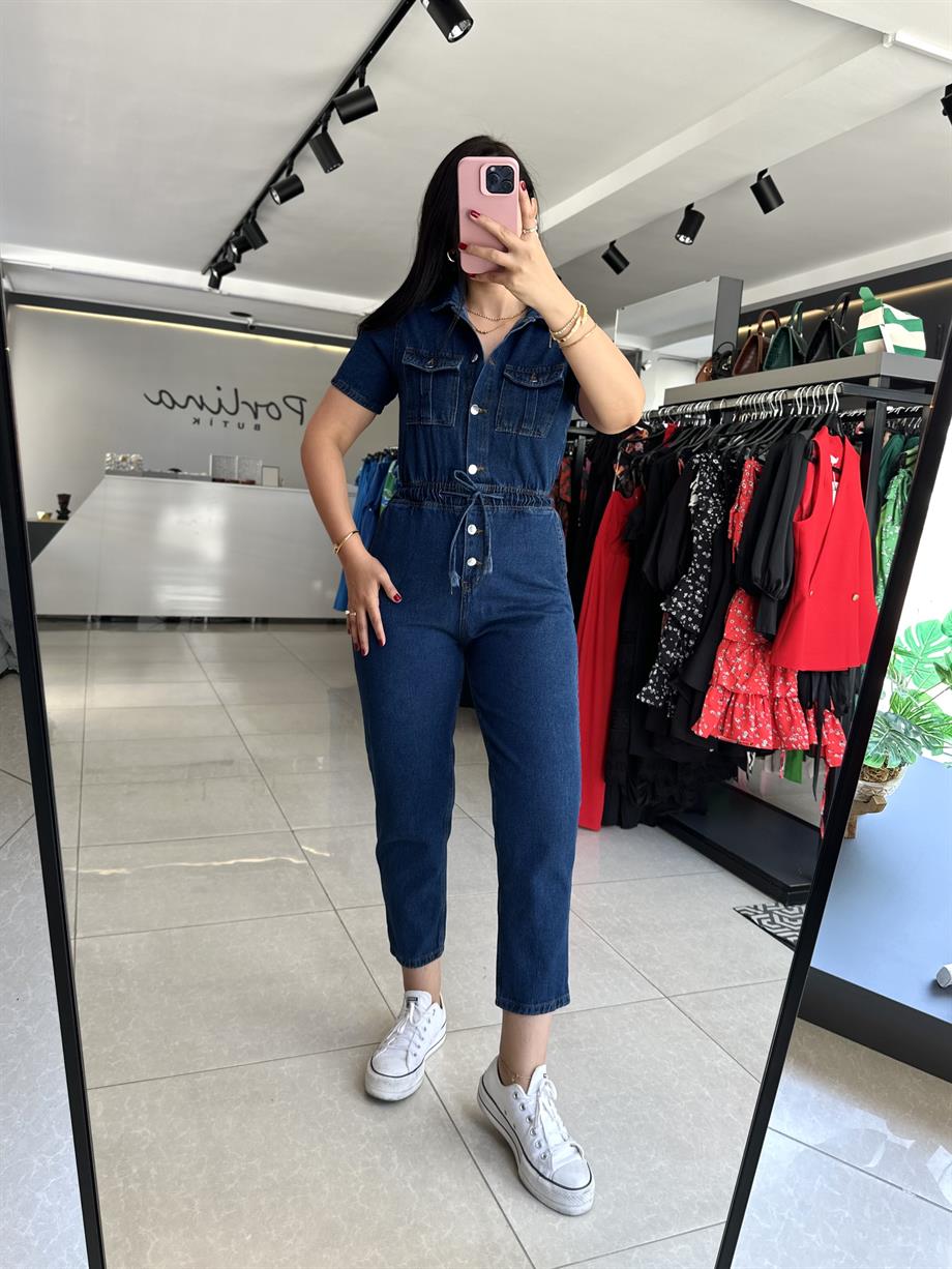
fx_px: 880
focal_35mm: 24
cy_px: 634
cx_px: 476
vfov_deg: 71.6
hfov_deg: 56.8
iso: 64
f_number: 1.78
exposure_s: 1/111
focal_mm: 6.86
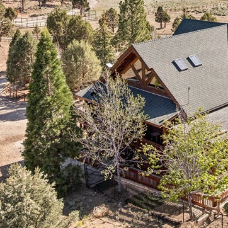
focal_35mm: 60
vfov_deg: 27.1
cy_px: 3
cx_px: 211
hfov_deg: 27.4
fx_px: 447
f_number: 2.8
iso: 310
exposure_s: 1/60
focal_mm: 12.3
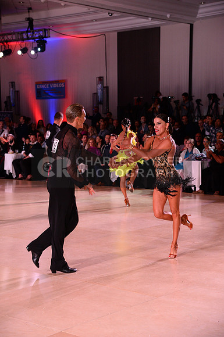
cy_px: 168
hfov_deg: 19.4
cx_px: 112
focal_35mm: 70
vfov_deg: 28.9
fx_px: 655
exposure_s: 1/250
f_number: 5
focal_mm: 70
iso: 2500
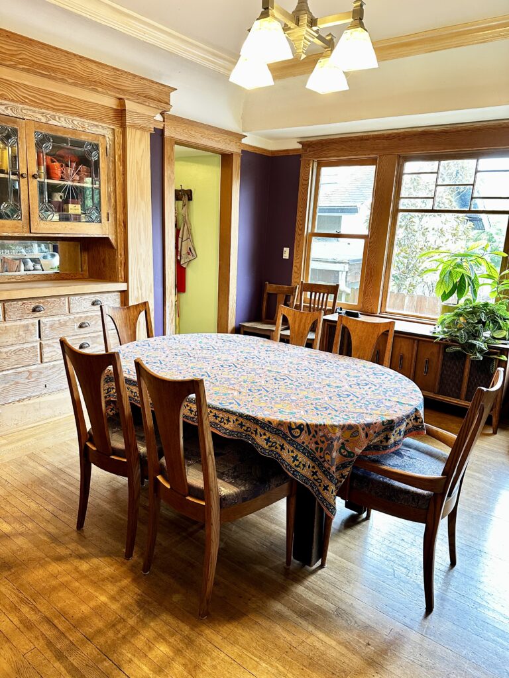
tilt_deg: -12.5
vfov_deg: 71.6
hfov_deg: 56.8
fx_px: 471
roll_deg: -2.7
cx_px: 254
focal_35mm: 24
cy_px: 339
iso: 250
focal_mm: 6.86
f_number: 1.78
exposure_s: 1/60
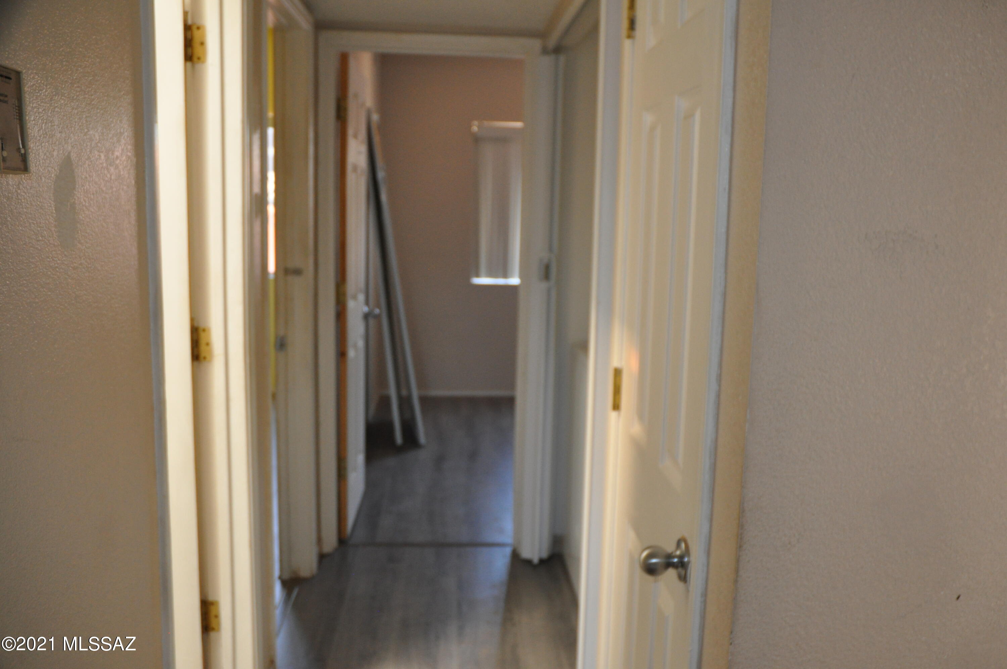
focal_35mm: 36
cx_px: 504
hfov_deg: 53.2
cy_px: 334
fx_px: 1006
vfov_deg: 36.8
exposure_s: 1/60
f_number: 3.8
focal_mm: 24
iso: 800
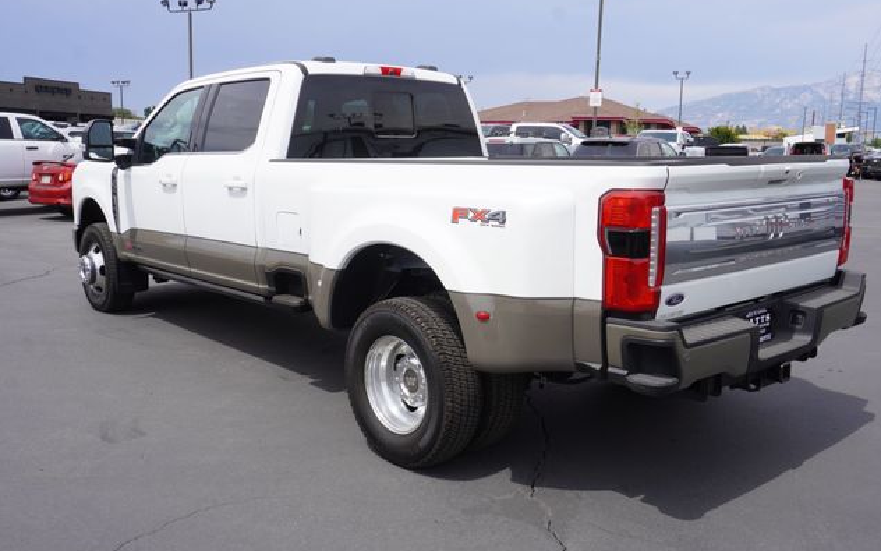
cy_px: 280
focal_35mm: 33
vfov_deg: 38.8
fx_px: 781
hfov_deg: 58.9
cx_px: 445
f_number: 10
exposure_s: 1/160
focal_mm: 21
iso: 100
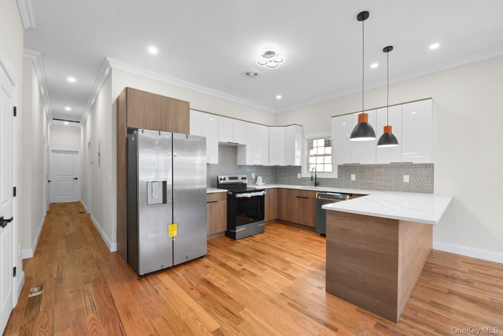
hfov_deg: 104.2
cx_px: 252
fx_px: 196
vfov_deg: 81.3
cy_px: 168
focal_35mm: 14
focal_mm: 14
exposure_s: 1/4
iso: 400
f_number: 9
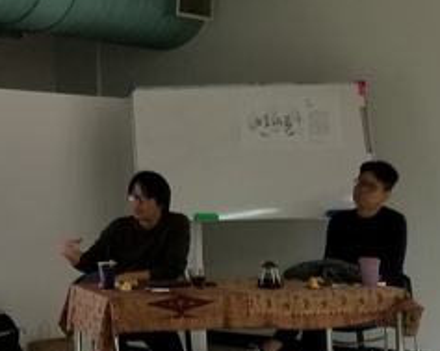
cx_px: 17
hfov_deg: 24.4
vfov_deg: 20.3
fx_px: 975
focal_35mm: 75
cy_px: 124
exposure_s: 1/30
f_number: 1.7
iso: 160
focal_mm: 4.2
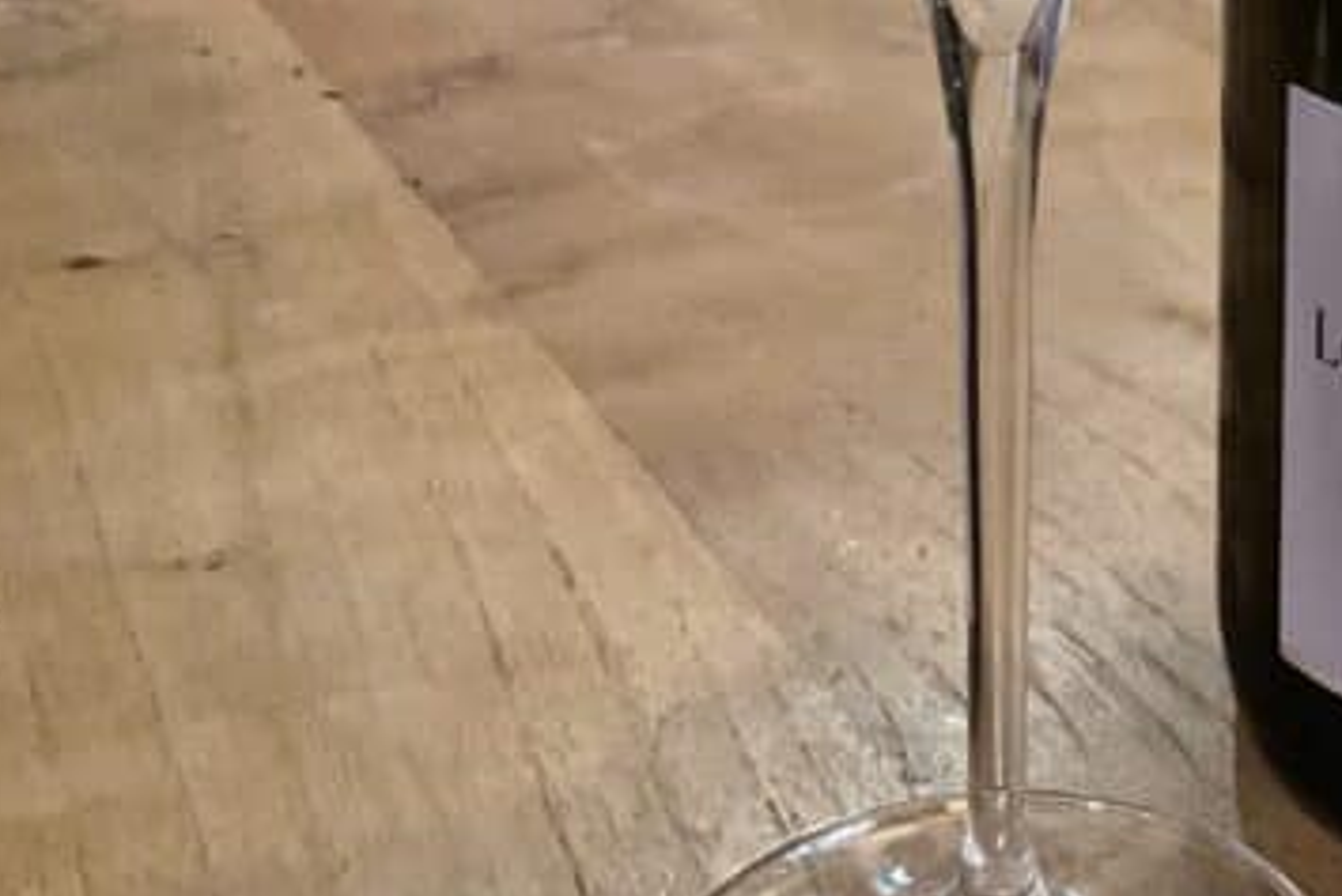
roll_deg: -1.5
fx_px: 3244
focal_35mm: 87
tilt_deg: -13.9
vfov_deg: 14.8
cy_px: -367
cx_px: 1300
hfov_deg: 22.6
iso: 500
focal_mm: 3
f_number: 1.8
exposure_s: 1/24
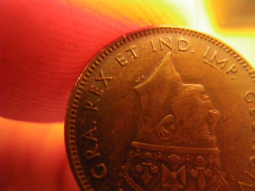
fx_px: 250
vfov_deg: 41.8
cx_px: 128
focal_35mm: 34
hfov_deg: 54.0
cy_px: 96
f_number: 3.8
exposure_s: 1/4
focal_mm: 6.1
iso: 800
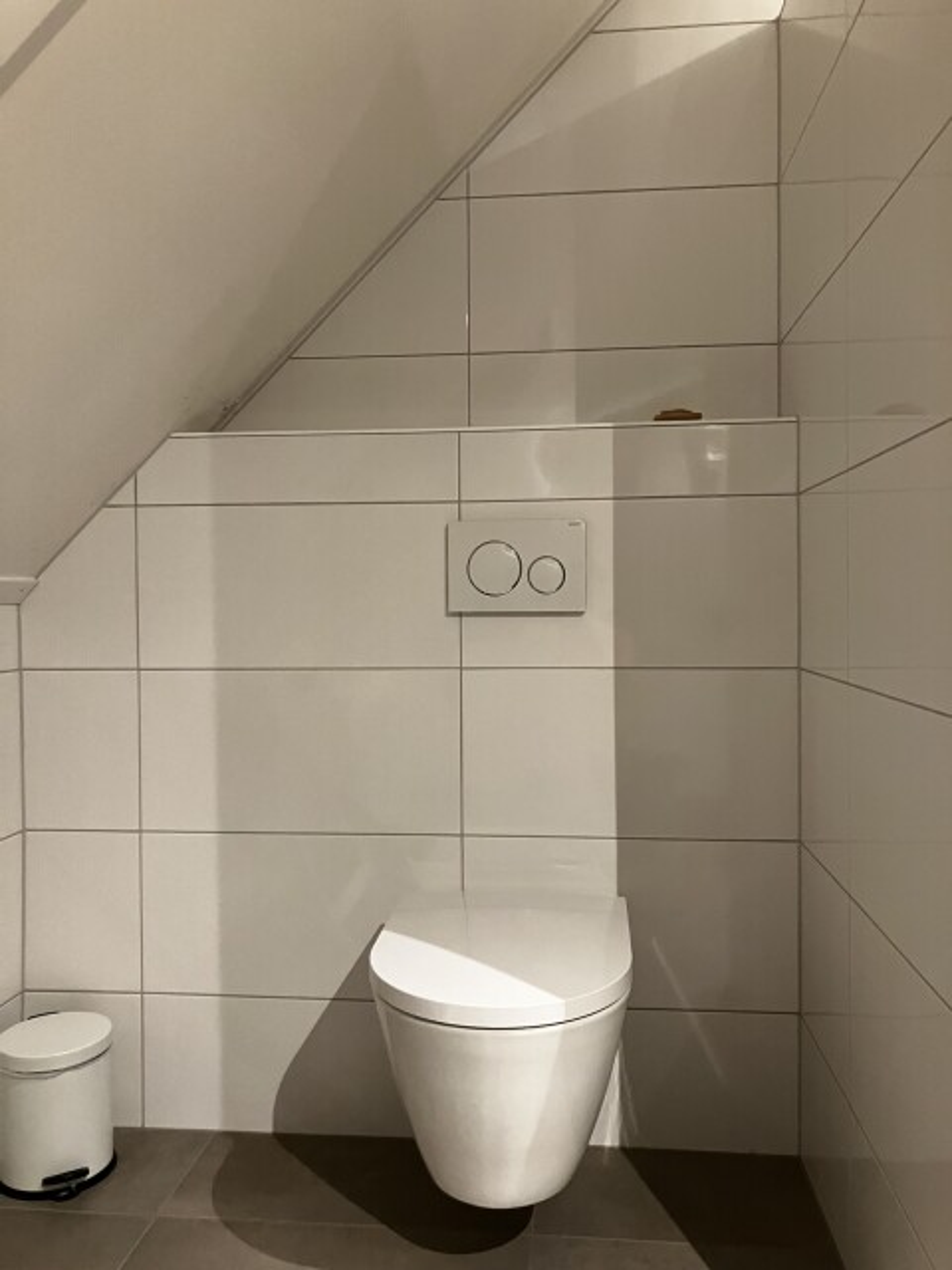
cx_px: 476
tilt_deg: -1.6
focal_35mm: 28
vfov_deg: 63.4
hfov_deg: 49.7
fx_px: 1027
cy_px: 635
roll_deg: -0.2
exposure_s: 1/60
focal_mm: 3.99
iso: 320
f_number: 1.8
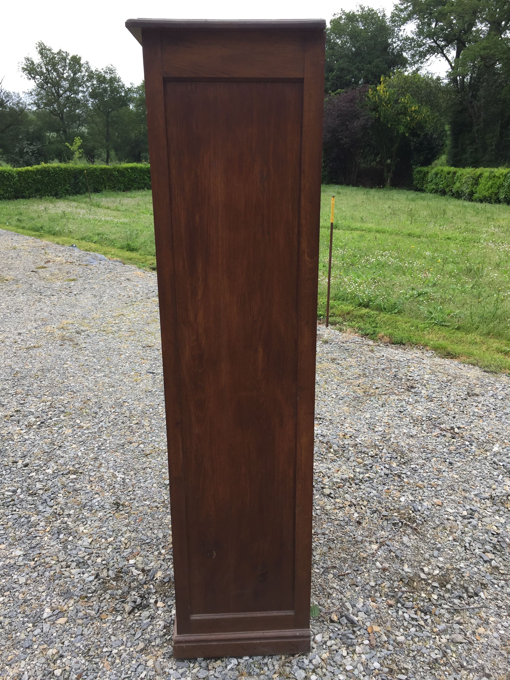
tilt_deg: -22.7
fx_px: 570
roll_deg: +0.9
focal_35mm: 29
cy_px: 340
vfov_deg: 61.7
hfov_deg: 48.2
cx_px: 255
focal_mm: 4.15
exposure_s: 1/370
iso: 32
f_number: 2.2
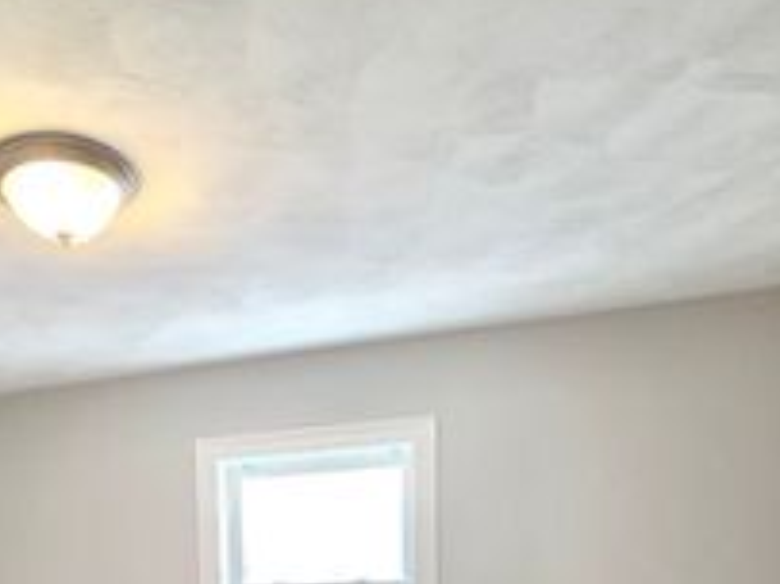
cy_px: 667
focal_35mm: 32
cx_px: 219
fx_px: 721
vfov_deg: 36.2
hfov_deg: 54.8
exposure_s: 1/120
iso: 320
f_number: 1.9
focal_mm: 2.2
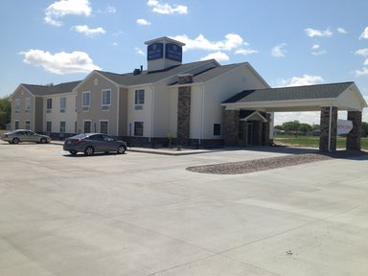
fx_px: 351
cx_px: 184
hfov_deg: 55.4
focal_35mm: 33
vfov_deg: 42.9
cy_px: 138
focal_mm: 4.12
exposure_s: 1/2710
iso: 50
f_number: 2.4
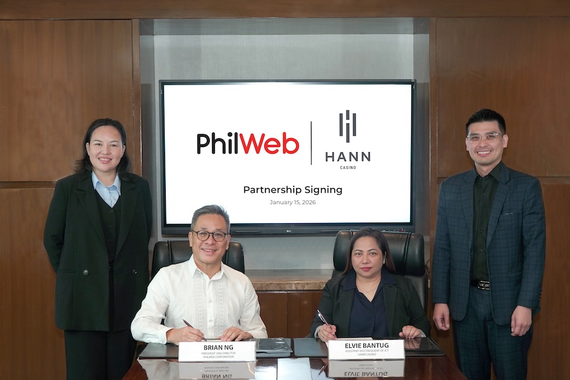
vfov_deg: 25.1
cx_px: 299
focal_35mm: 54
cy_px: 206
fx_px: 855
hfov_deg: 36.9
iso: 800
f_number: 5.6
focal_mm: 47
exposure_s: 1/100
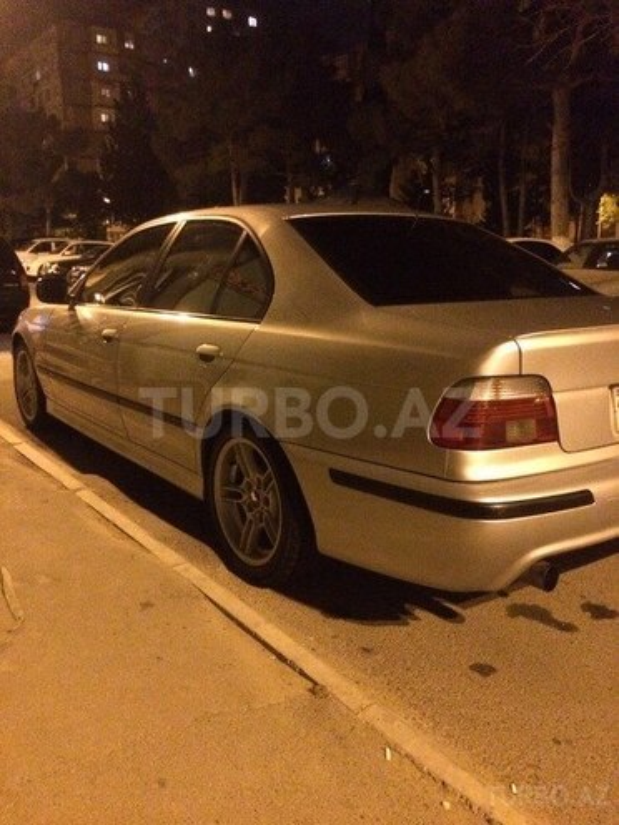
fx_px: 691
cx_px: 310
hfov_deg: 48.2
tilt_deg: -13.1
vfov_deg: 61.7
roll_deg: +1.8
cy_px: 412
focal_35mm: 29
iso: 1000
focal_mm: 4.15
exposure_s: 1/17
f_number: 2.2
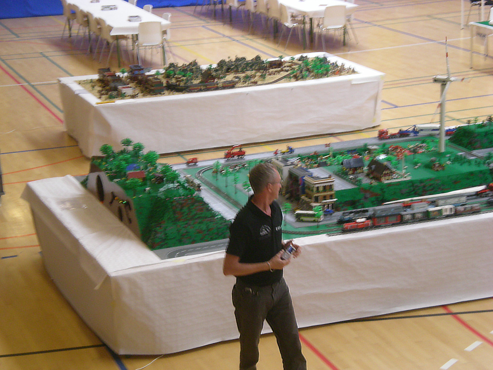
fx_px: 1239
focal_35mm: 87
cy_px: 185
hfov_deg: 22.5
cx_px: 246
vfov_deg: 17.0
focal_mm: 14.3
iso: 200
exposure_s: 1/19.4
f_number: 5.1
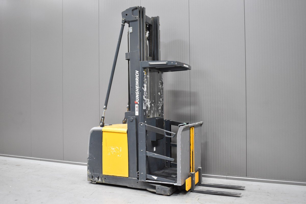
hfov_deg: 55.1
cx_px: 153
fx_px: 293
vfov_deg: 38.4
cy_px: 102
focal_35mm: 34
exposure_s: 1/40
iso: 1250
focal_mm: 23
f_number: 4.5
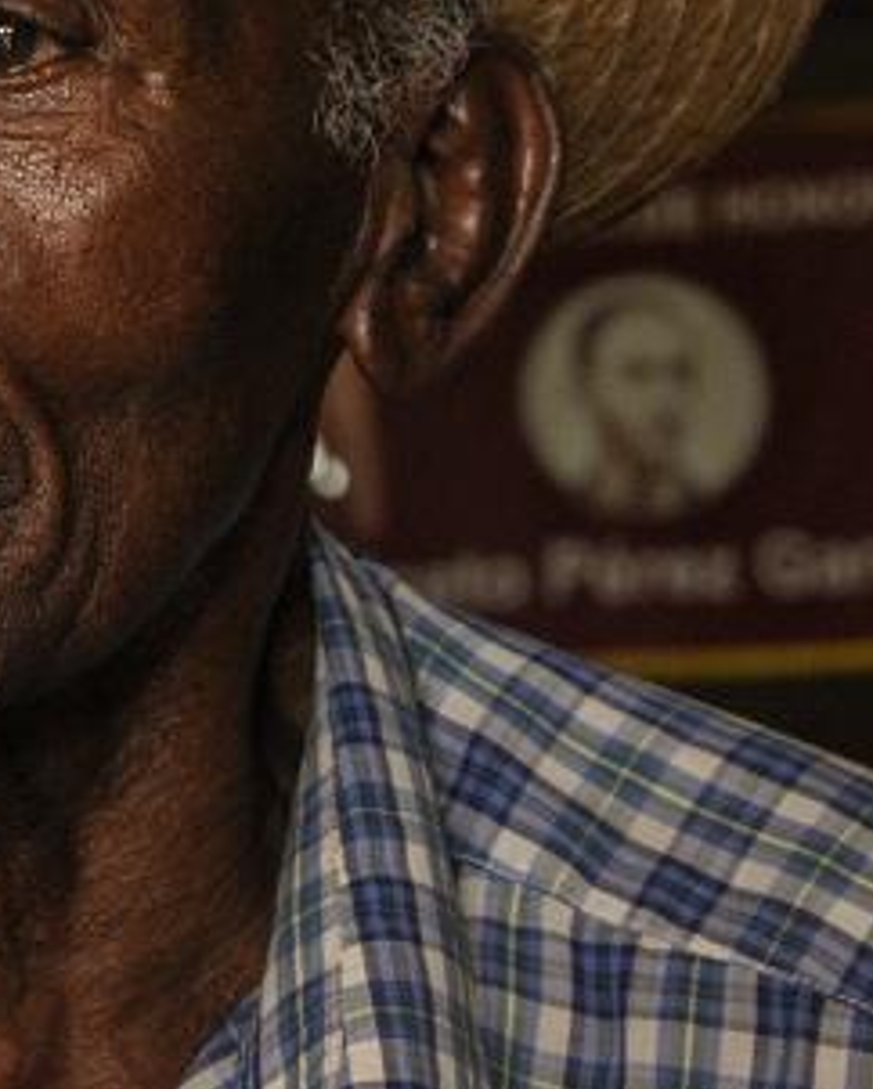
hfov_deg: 9.8
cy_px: 224
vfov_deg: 12.2
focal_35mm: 157
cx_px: 148
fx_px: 5071
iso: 800
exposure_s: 1/50
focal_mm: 45
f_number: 5.6
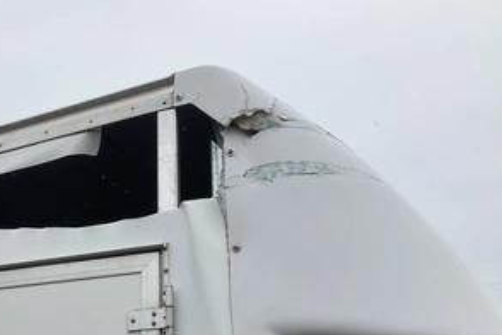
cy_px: 226
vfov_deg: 32.3
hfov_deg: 46.9
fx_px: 572
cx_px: 179
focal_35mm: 41
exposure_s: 1/2227
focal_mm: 3
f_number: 1.8
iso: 25
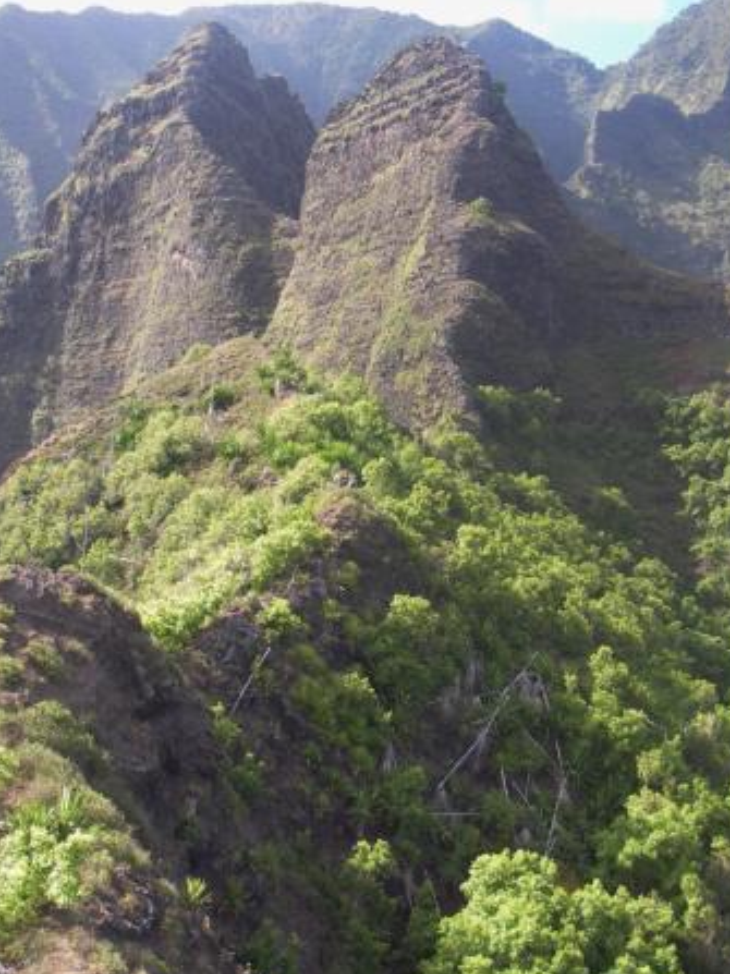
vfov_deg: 37.3
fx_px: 1435
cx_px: 342
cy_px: 608
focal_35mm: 51
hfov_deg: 28.5
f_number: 3.3
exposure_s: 1/200
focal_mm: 6.3
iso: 80
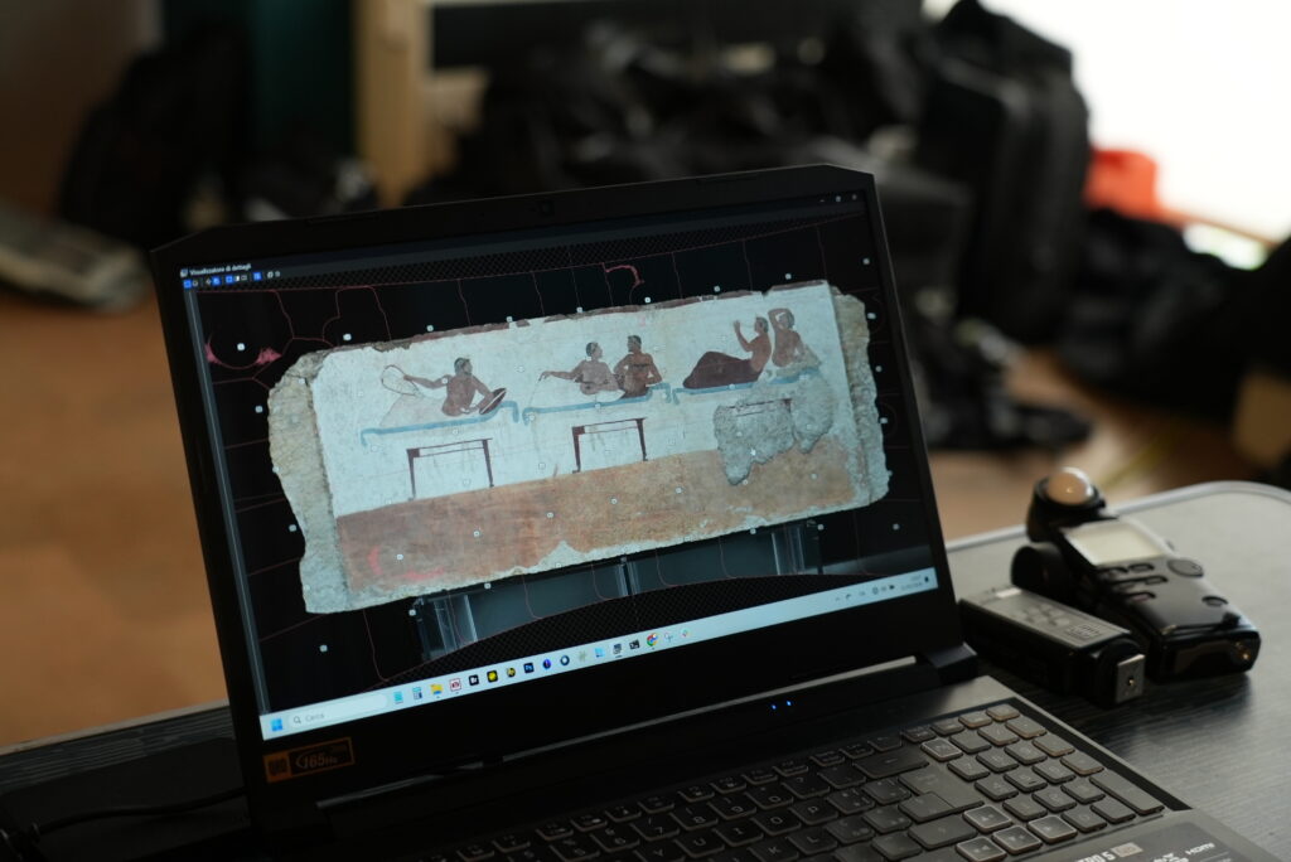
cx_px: 646
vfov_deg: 22.7
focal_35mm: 60
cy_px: 431
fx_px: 2153
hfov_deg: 33.4
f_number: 4
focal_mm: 60
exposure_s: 1/160
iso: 2000
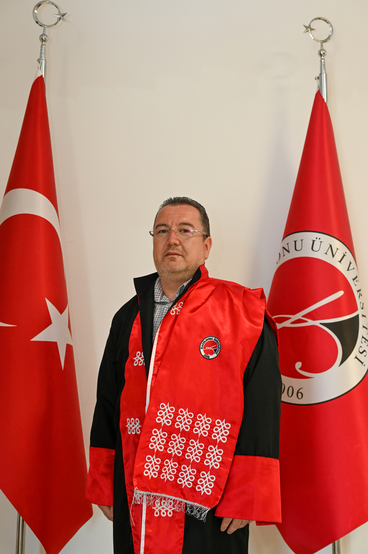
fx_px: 768
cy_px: 277
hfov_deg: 27.0
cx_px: 184
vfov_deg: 39.6
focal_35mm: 50
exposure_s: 1/60
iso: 560
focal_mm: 50
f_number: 4
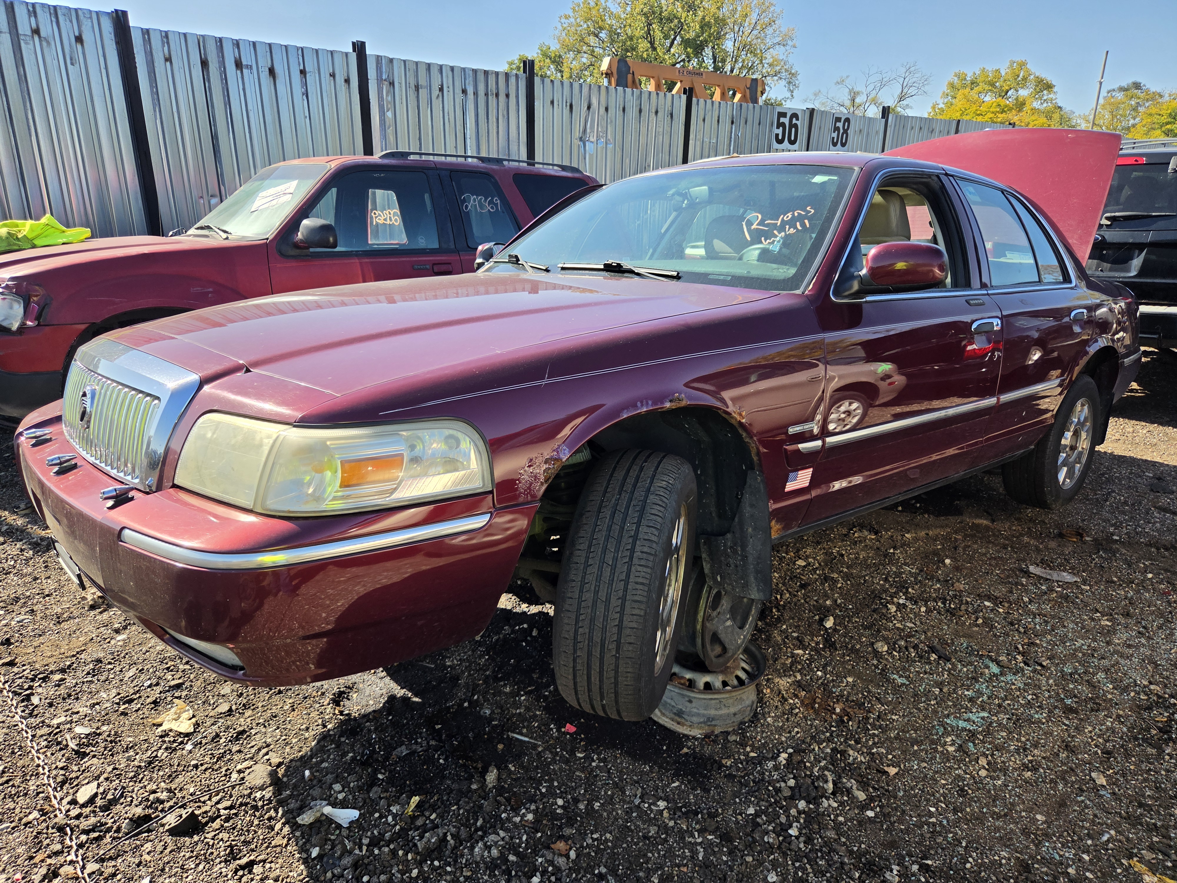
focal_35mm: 23
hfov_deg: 73.9
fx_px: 782
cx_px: 588
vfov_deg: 58.9
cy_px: 442
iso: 80
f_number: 1.8
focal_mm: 5.4
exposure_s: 1/2797
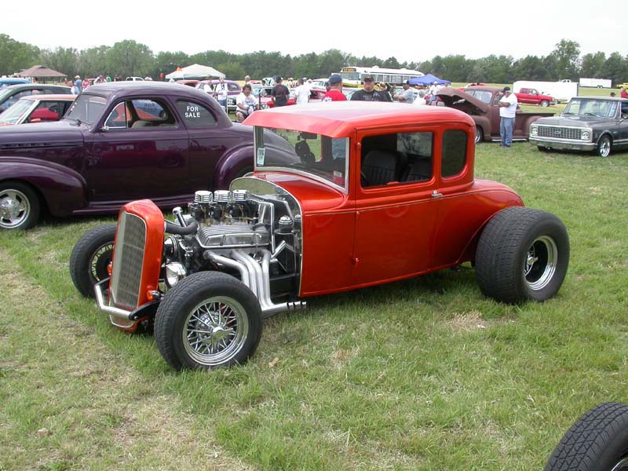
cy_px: 236
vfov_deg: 37.7
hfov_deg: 49.0
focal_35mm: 38
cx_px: 314
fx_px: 689
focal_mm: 7.85
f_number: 6
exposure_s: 1/208
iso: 100
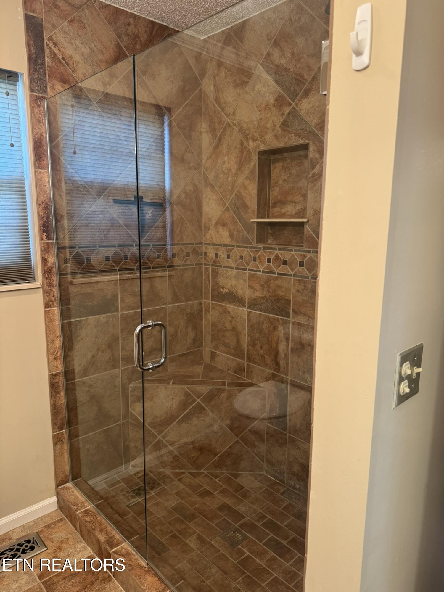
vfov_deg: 71.6
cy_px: 296
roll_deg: -0.8
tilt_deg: -10.3
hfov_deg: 56.8
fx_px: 410
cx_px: 222
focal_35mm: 24
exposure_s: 1/60
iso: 320
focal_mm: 6.76
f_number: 1.78
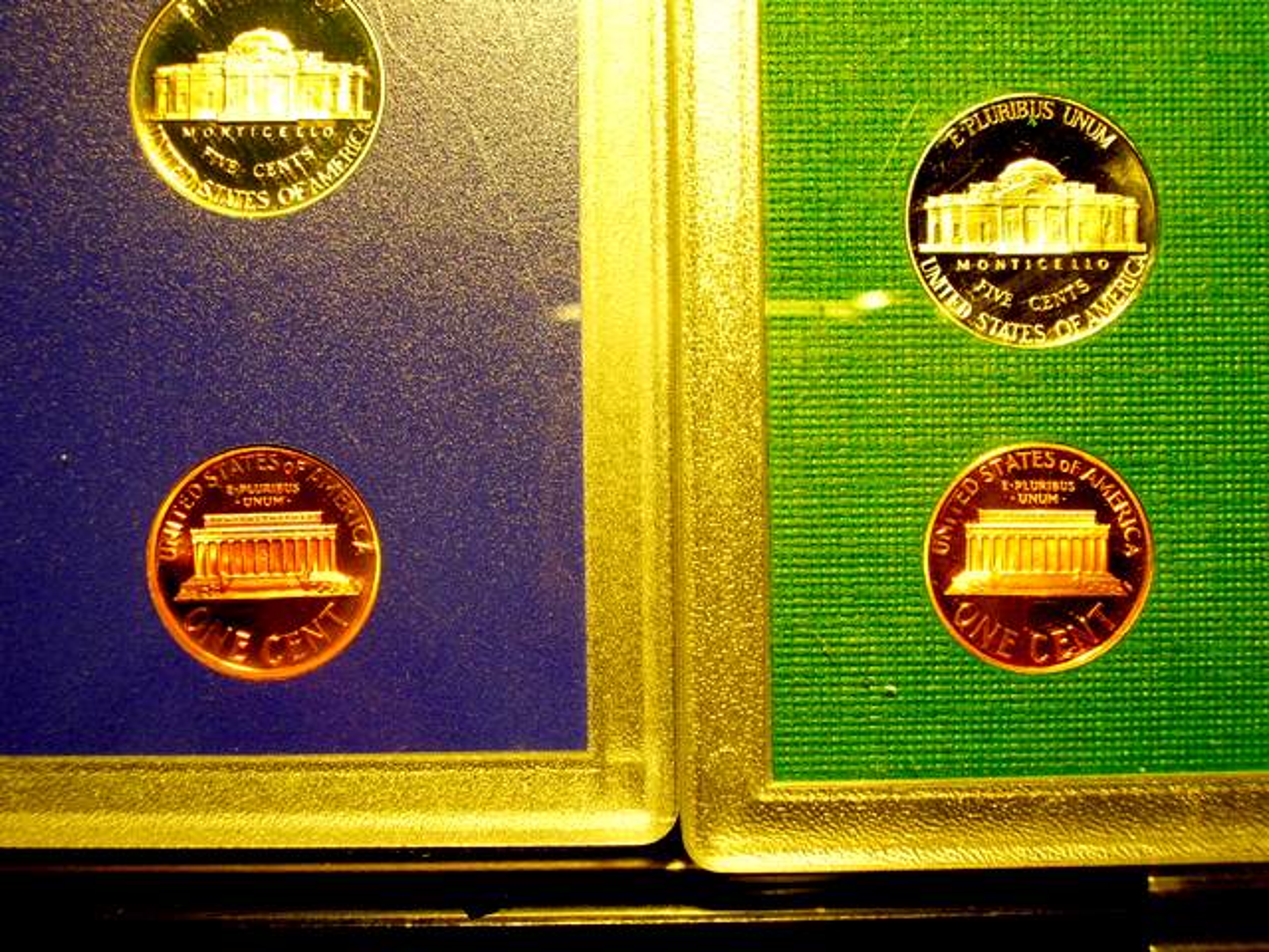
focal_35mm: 54
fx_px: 1980
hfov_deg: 35.5
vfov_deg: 27.0
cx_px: 634
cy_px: 476
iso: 50
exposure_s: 1/4
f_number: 3.4
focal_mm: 9
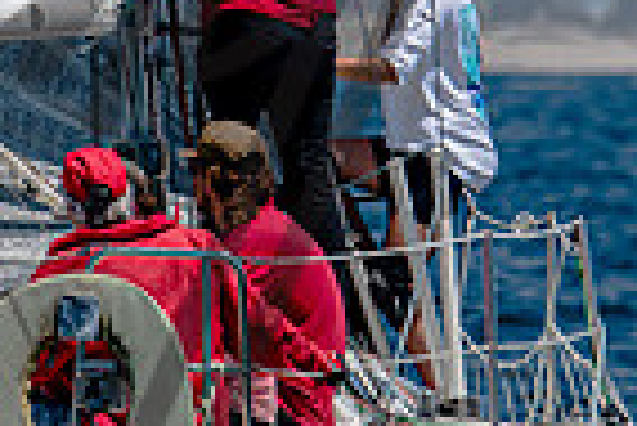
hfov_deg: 1.1
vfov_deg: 0.7
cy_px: -20
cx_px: -135
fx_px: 33175
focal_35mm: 1873
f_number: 5.6
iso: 200
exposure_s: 1/2000
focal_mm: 300
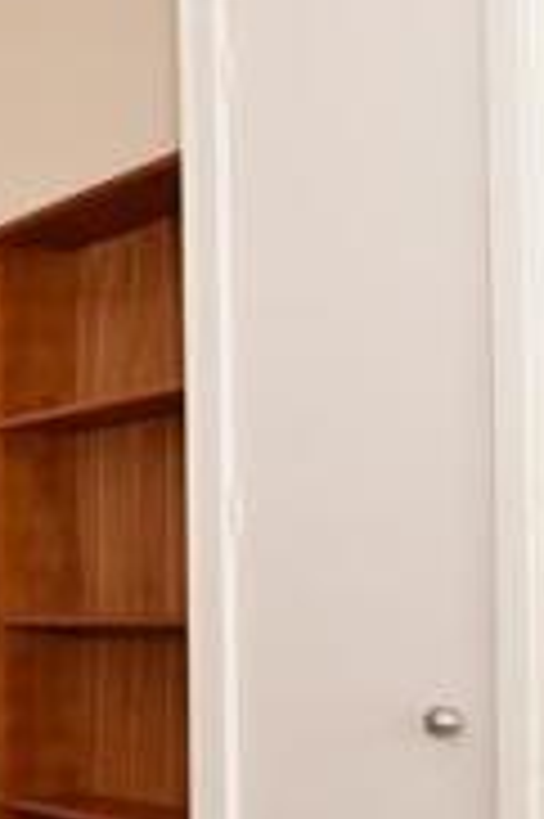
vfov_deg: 35.7
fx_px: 1226
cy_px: 655
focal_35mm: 54
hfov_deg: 17.3
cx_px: -571
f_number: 5
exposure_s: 1/15
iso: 200
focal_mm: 10
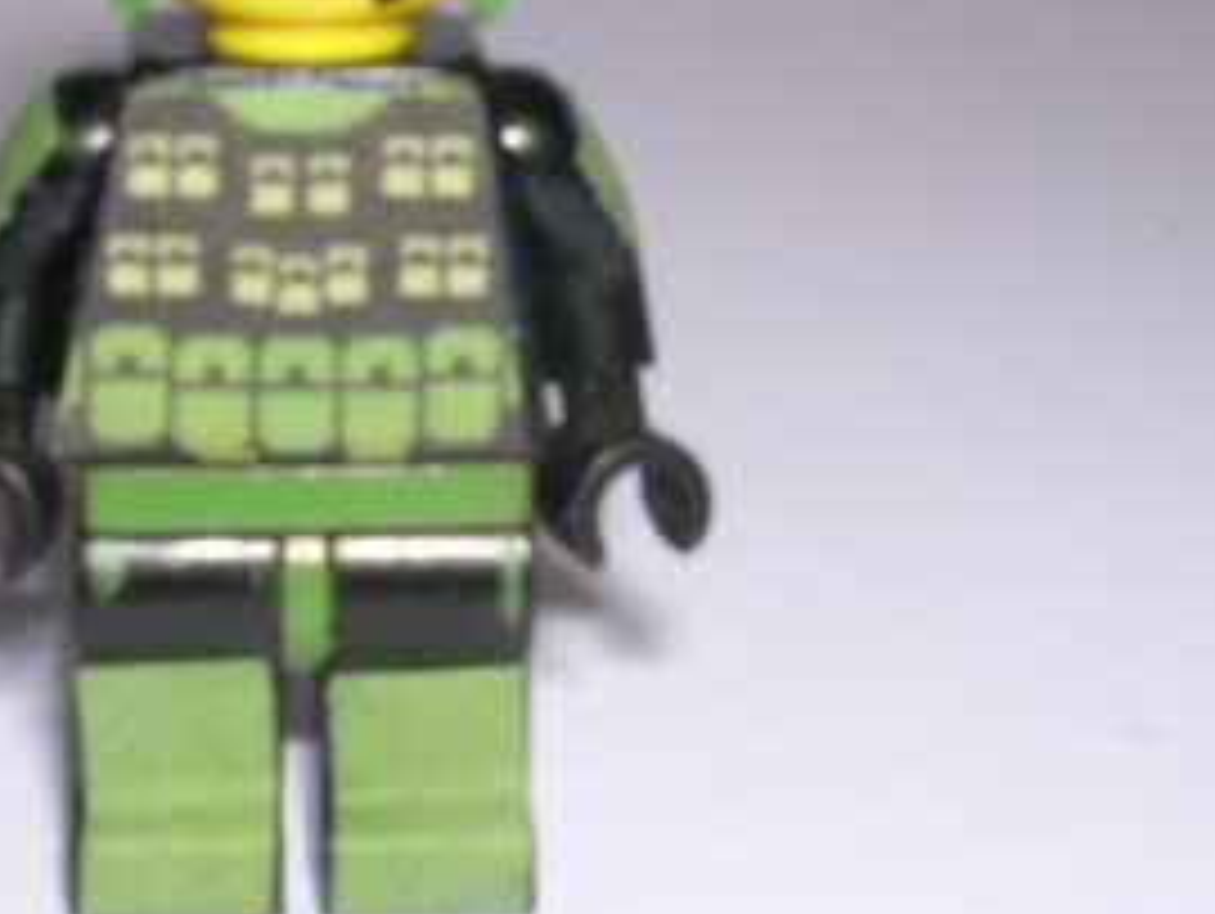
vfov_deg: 16.4
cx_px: 315
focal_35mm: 90
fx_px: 3162
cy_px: 248
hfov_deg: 21.6
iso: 100
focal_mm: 5.8
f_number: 5.6
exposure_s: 1/60.1
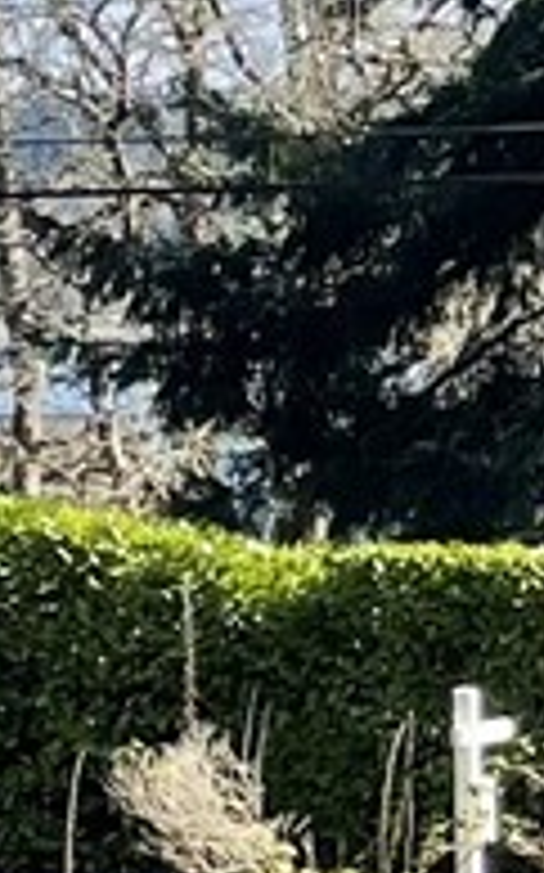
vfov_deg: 9.1
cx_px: 1857
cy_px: 1166
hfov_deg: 5.3
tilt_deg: -11.3
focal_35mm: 227
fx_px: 5393
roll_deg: -2.6
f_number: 1.6
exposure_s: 1/882
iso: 32
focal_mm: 4.2
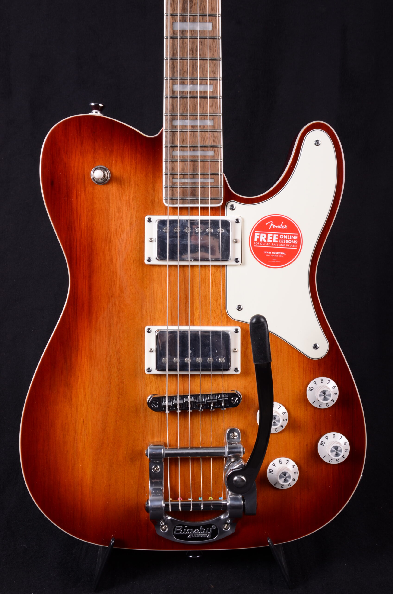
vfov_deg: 33.5
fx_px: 987
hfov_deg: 22.5
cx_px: 196
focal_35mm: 60
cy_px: 297
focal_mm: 40
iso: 200
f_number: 13
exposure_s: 1/200
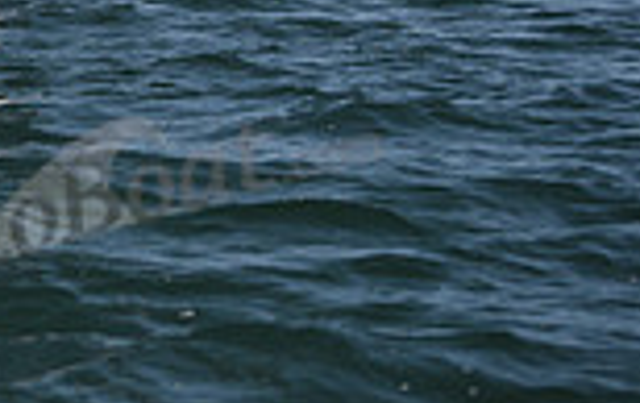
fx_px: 4685
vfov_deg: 4.9
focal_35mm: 268
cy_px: -376
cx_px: -416
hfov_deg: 7.6
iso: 250
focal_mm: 70
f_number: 3.2
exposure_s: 1/2000
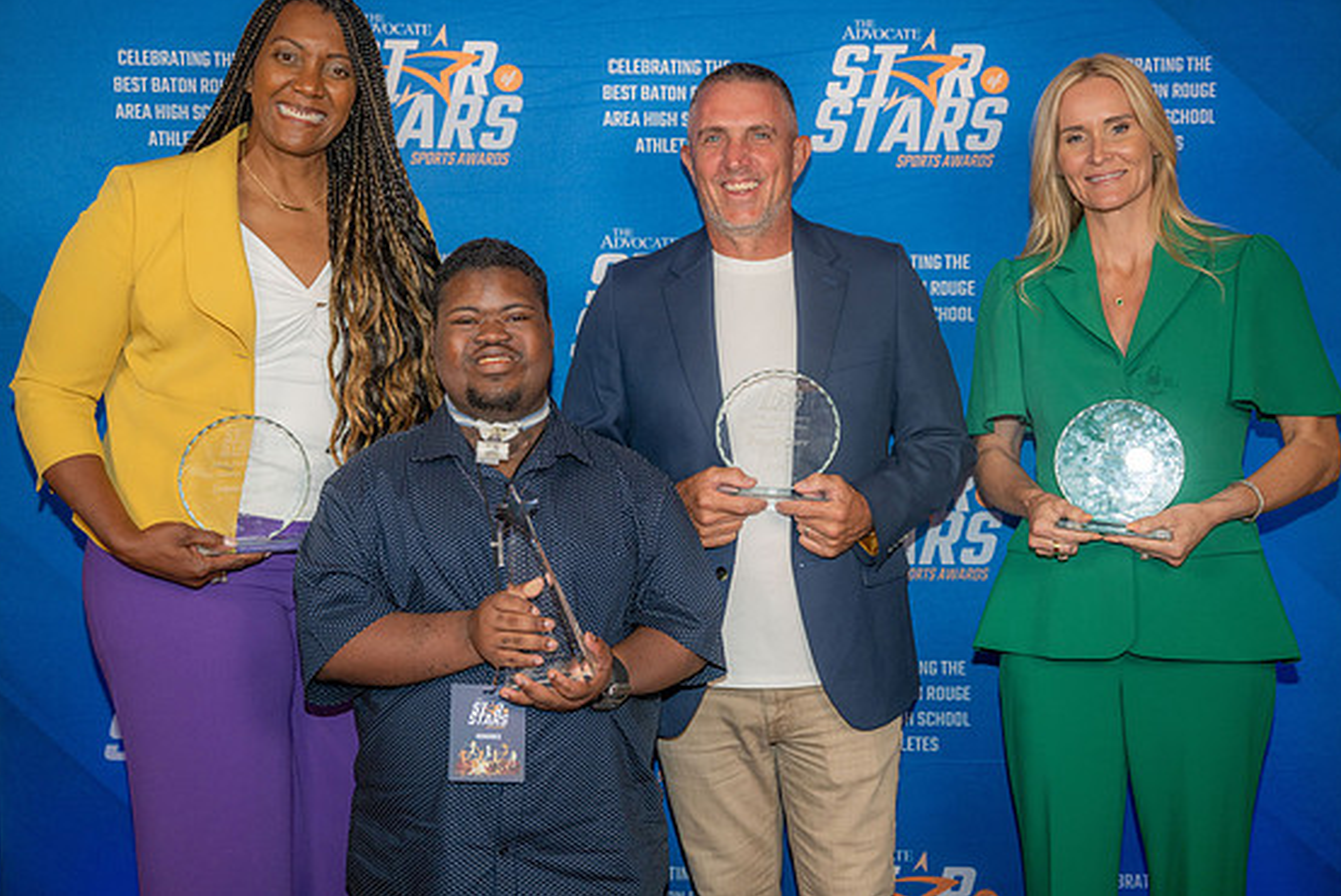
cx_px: 683
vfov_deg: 29.9
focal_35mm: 45
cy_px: 430
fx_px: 1677
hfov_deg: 43.6
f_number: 3.5
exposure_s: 1/160
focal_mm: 43
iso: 320
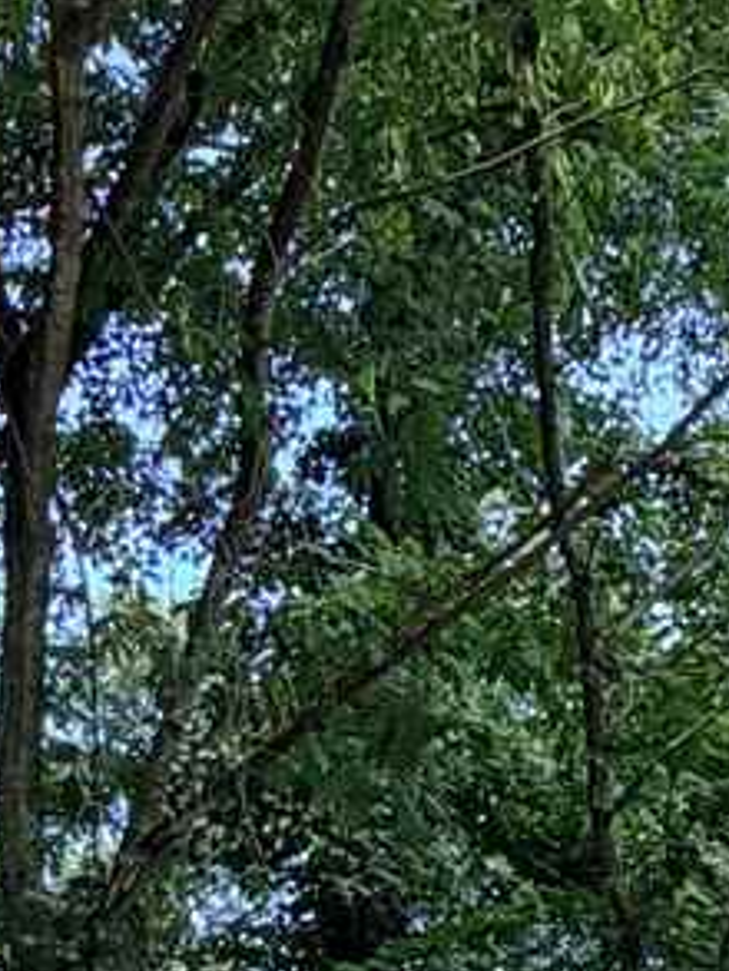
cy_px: 1528
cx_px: 587
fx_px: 3086
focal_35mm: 110
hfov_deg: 13.4
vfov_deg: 16.1
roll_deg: +2.6
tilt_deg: +8.7
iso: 40
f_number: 2.2
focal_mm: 2.22
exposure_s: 1/198
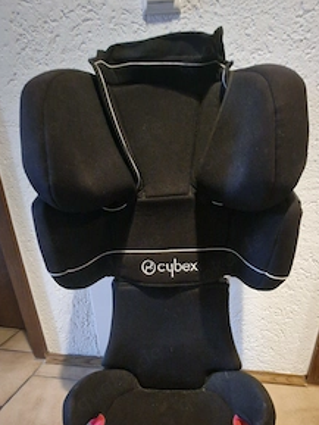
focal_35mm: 18
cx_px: 172
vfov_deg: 84.3
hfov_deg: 71.5
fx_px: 221
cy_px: 288
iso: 1600
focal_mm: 2.2
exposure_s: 1/25
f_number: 2.2
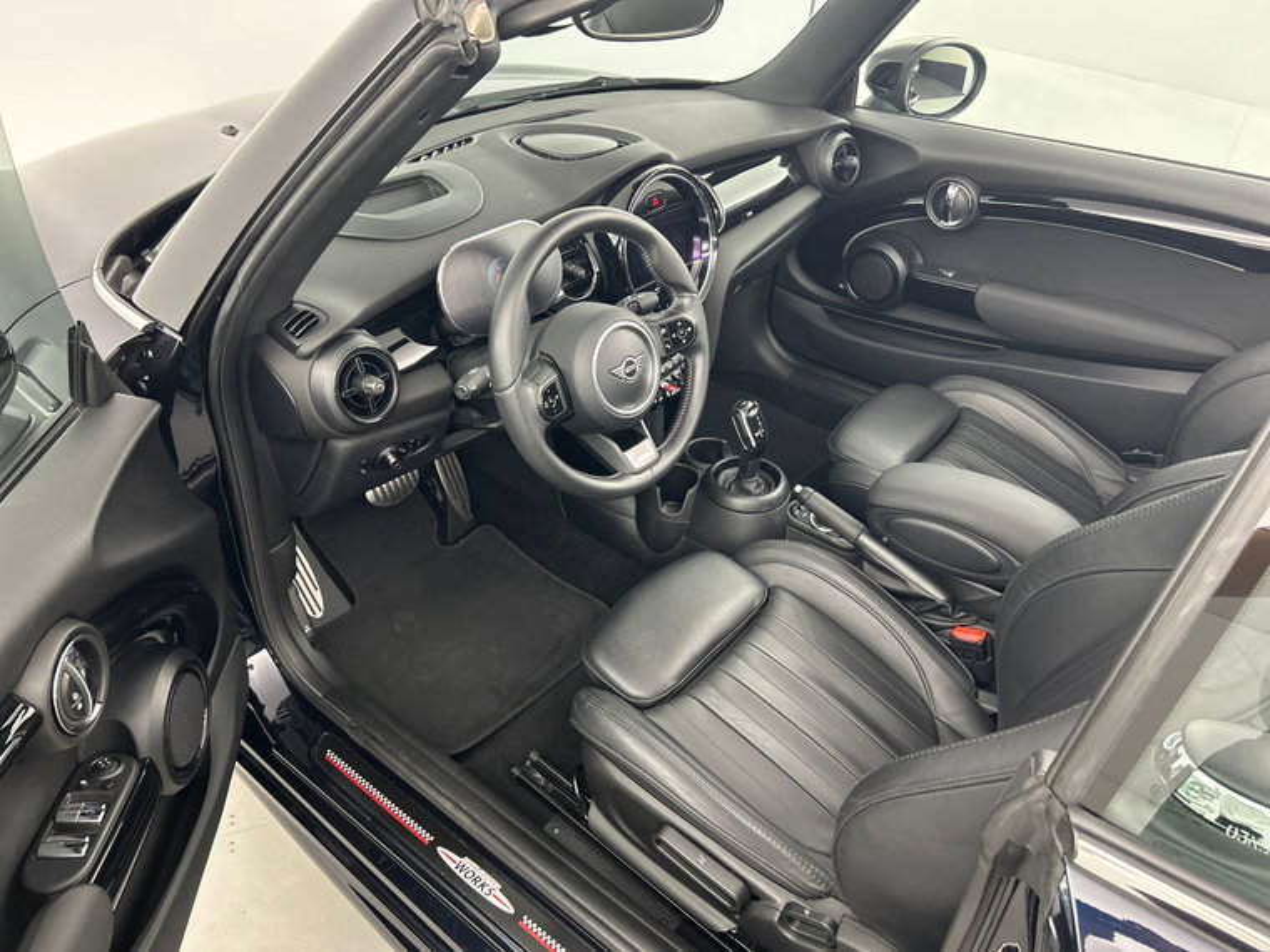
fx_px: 954
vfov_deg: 53.1
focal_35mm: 26
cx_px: 635
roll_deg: -0.8
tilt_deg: -36.2
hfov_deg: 67.3
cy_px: 476
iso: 500
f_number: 1.5
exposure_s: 1/33
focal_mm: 5.7
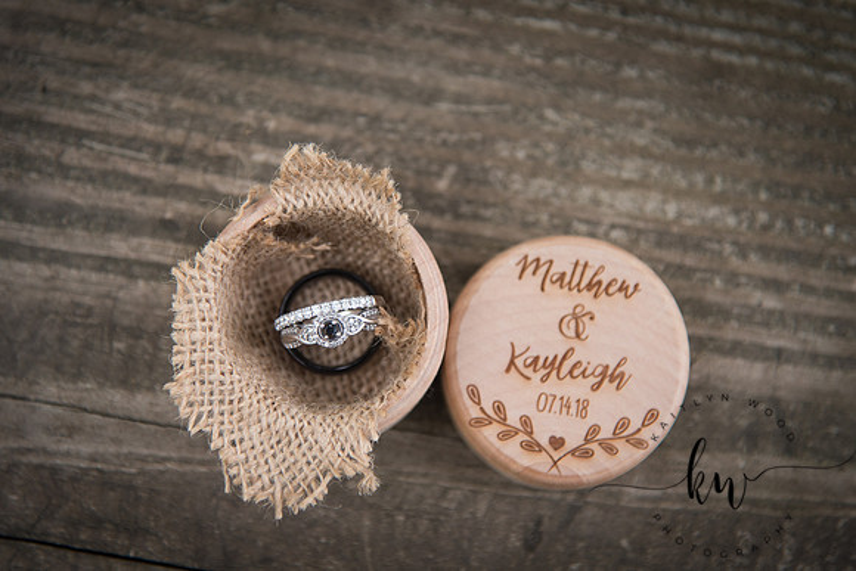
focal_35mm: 120
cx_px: 428
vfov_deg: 11.4
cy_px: 286
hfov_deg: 17.1
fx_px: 2854
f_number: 4
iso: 400
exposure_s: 1/250
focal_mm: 120
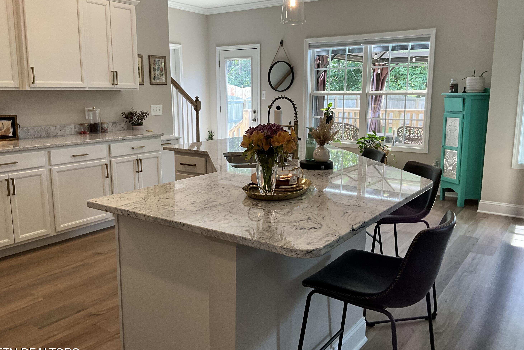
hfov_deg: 60.3
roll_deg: -0.1
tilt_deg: -9.1
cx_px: 263
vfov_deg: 42.3
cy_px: 169
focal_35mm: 31
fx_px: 451
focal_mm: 3
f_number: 1.8
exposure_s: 1/120
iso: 64
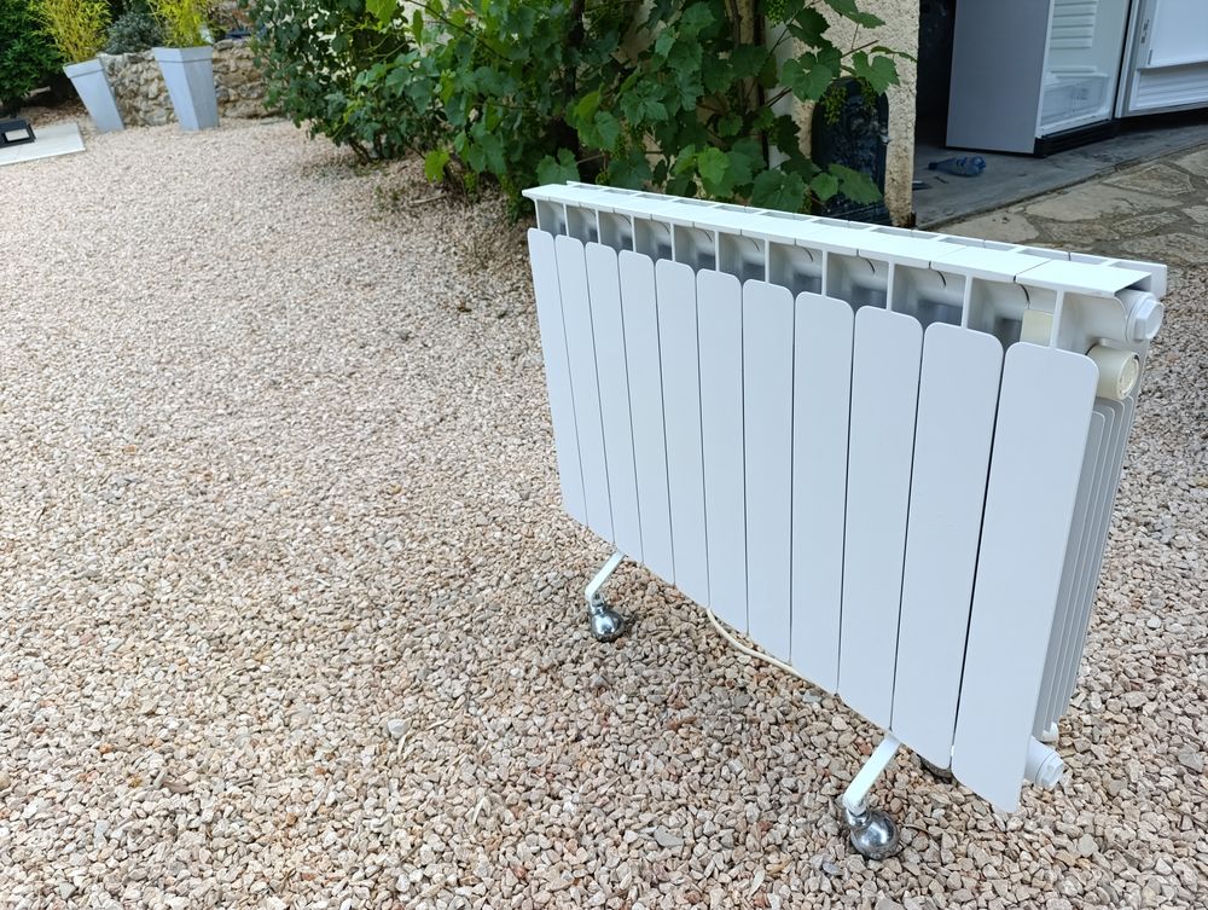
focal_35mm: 23
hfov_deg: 73.8
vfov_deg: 59.0
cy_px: 455
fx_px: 804
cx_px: 604
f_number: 1.6
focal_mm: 6.14
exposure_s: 1/100
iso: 100
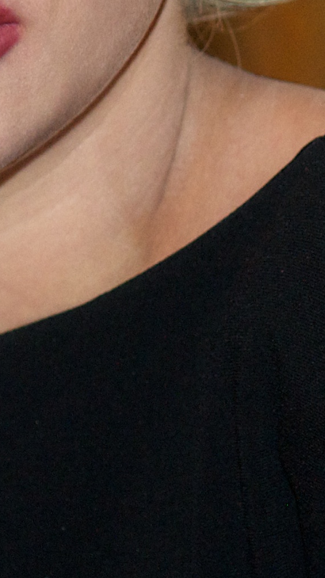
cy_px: 27
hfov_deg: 1.5
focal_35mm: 796
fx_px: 12198
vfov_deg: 2.7
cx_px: 221
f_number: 5.6
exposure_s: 1/60
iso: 1250
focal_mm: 155
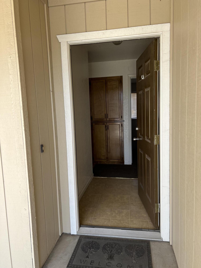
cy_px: 134
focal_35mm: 26
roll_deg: +2.4
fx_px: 201
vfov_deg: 67.3
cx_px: 100
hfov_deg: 53.1
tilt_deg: -4.5
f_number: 1.5
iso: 50
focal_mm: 5.7
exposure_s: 1/355
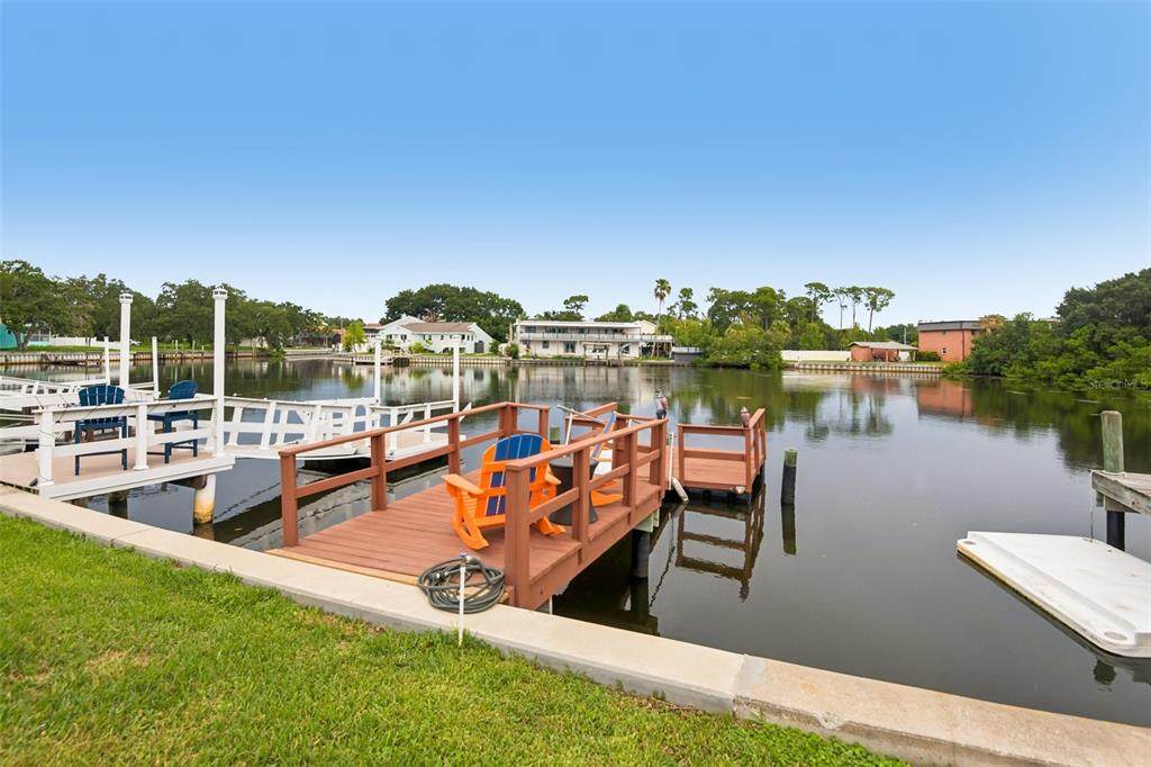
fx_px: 511
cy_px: 384
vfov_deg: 73.7
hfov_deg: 96.8
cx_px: 576
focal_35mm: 16
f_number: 8
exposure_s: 1/800
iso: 400
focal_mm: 16
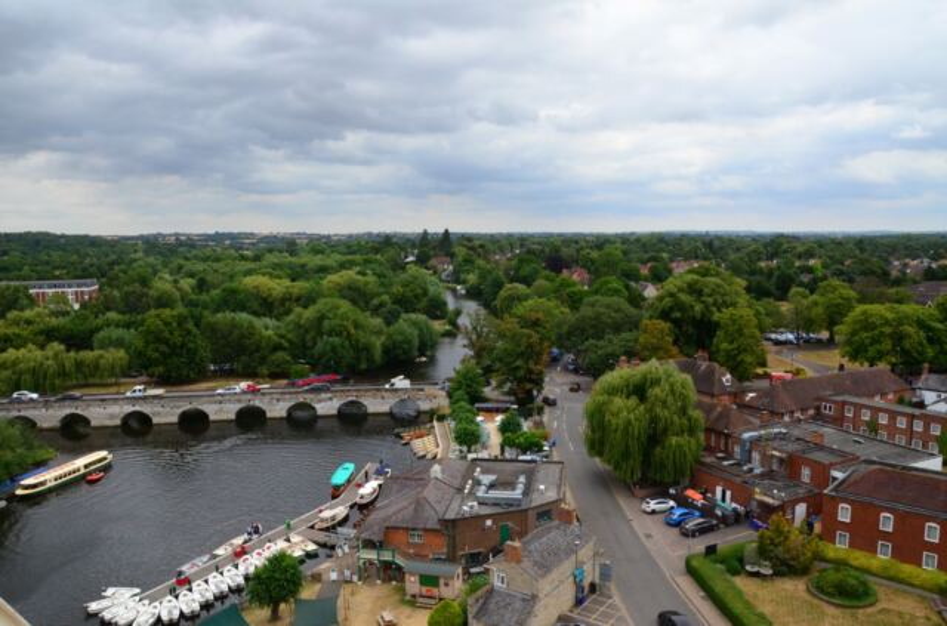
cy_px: 313
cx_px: 474
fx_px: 708
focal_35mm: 27
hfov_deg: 67.5
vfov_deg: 47.7
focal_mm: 18
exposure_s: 1/400
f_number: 16
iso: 1250
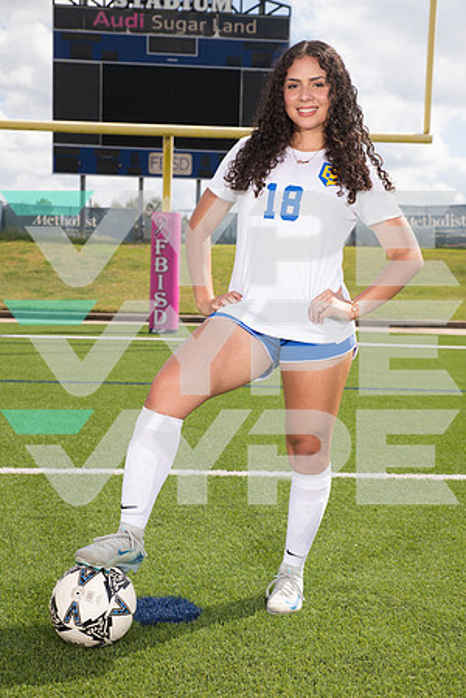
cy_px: 349
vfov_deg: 38.2
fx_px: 1010
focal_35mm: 52
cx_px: 233
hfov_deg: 26.0
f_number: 7.1
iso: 125
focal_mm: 52
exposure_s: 1/400
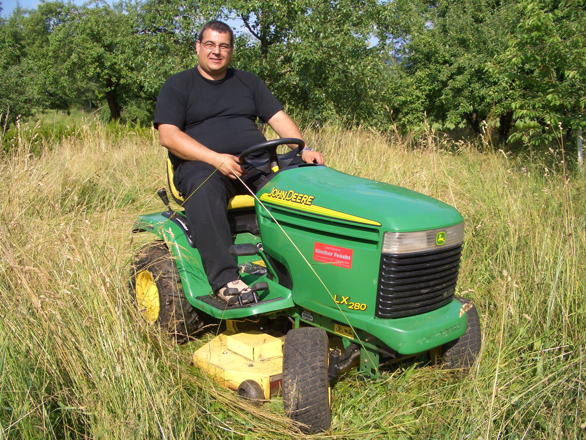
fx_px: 593
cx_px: 293
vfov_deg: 40.7
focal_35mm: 35
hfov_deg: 52.6
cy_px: 220
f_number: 4.3
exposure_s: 1/320
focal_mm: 5.8
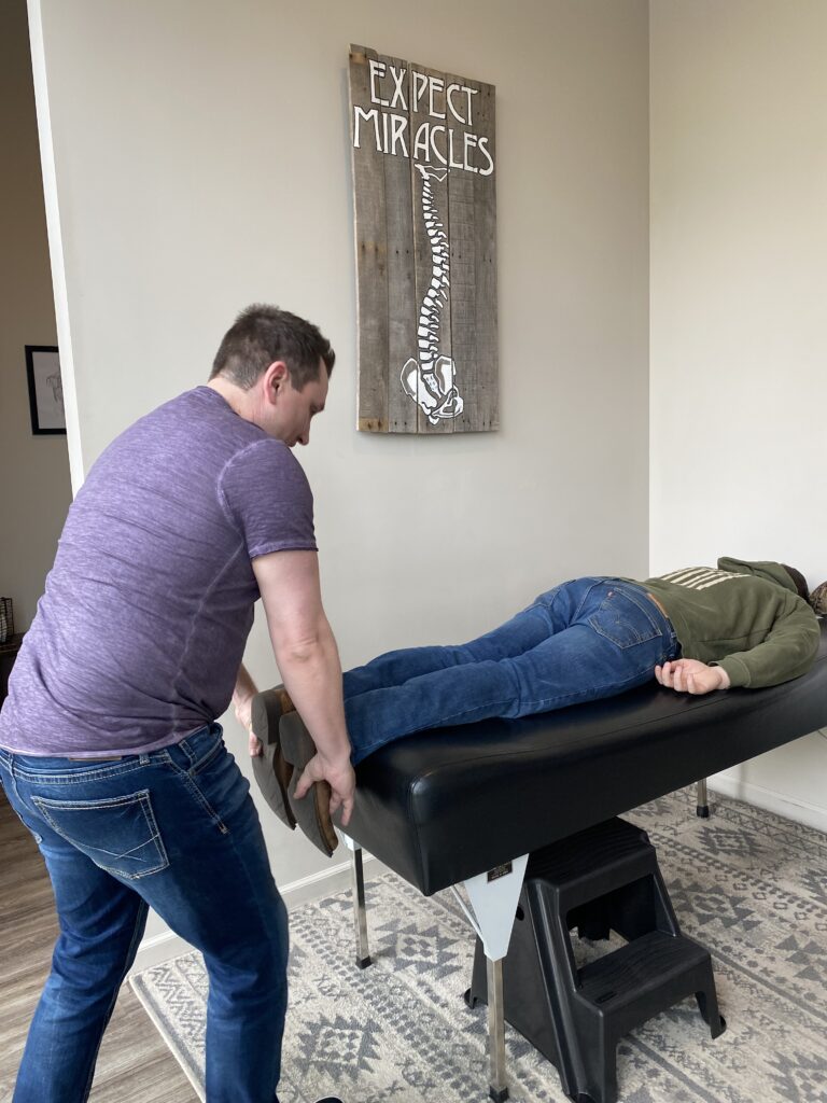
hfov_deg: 53.1
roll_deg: +2.1
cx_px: 414
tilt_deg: -7.2
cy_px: 552
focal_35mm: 26
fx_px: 828
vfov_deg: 67.3
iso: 64
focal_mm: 4.25
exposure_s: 1/60
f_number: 1.8
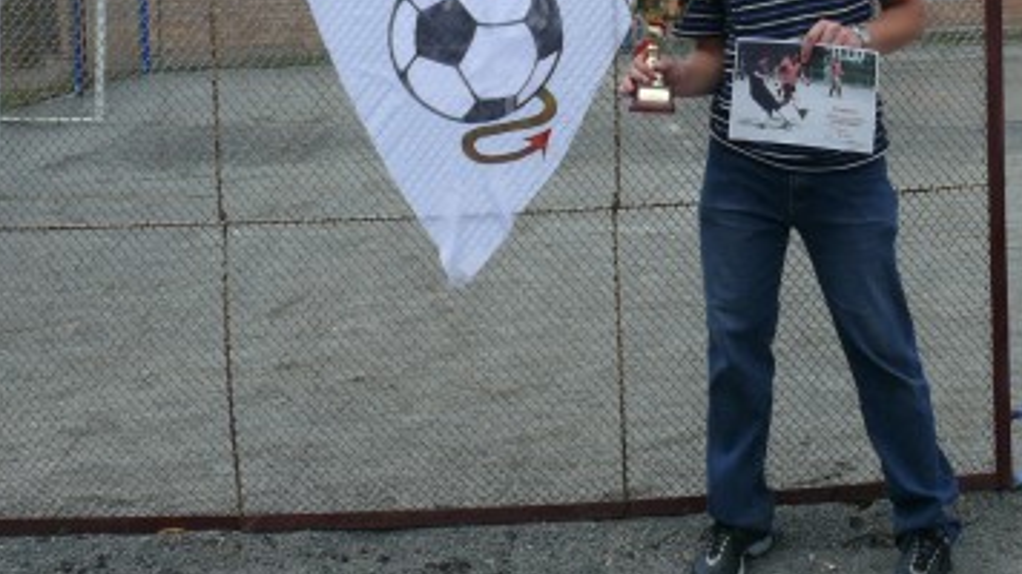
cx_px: 683
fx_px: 1625
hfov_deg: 34.6
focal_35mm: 60
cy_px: 52
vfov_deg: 19.6
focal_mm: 7.4
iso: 100
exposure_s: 1/250
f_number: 5
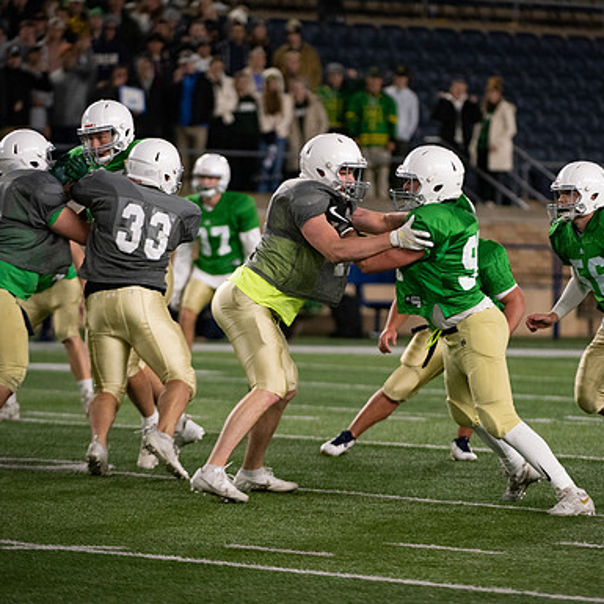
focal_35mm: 359
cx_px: 373
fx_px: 7087
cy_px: 302
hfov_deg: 4.9
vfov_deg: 4.9
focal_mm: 280
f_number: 4.5
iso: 3600
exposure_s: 1/500
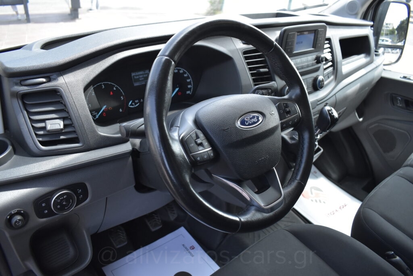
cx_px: 206
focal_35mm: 27
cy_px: 138
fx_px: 310
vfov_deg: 48.0
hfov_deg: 67.4
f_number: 3.5
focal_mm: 18
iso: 1600
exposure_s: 1/1000
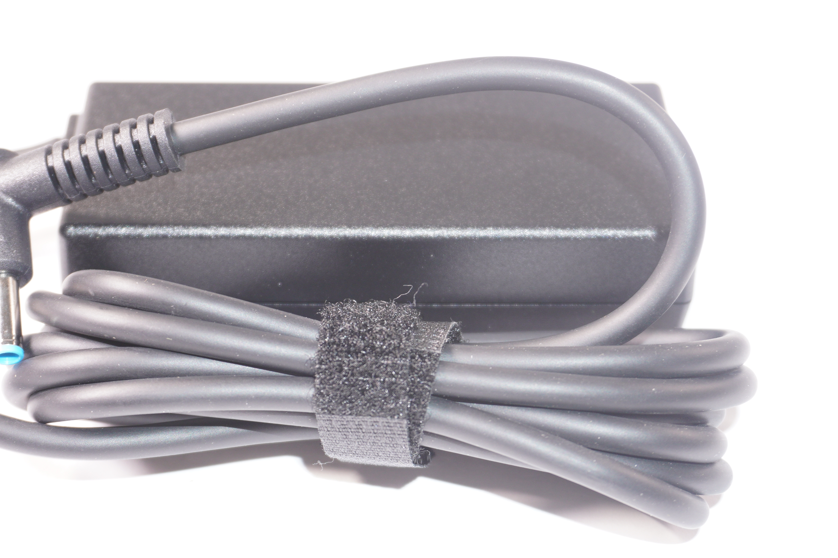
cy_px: 332
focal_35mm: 63
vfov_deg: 21.5
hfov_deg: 31.8
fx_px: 1465
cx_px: 323
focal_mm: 32
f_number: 5.6
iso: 250
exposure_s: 1/60
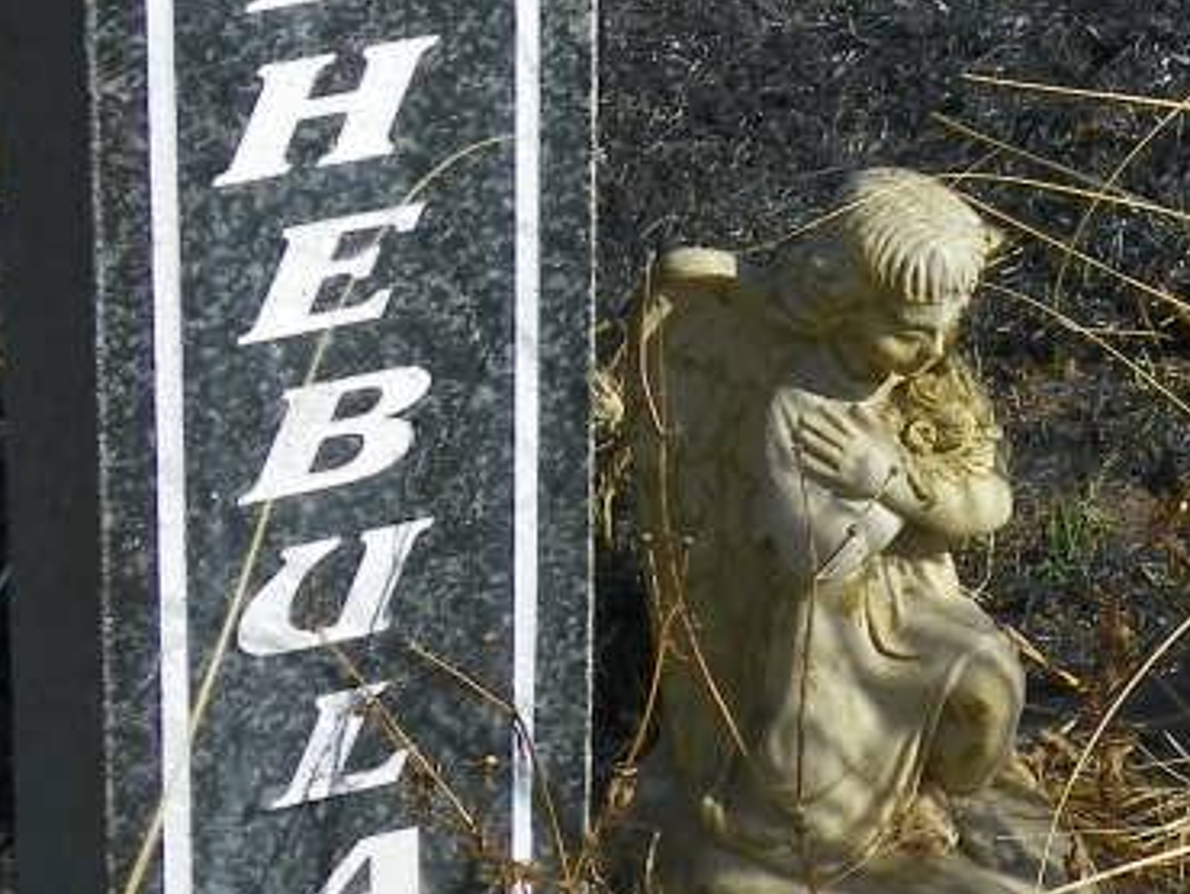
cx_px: 1332
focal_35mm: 243
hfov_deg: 8.1
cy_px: 145
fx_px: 8359
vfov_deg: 6.1
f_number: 5.6
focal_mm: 13.4
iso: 64
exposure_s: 1/250
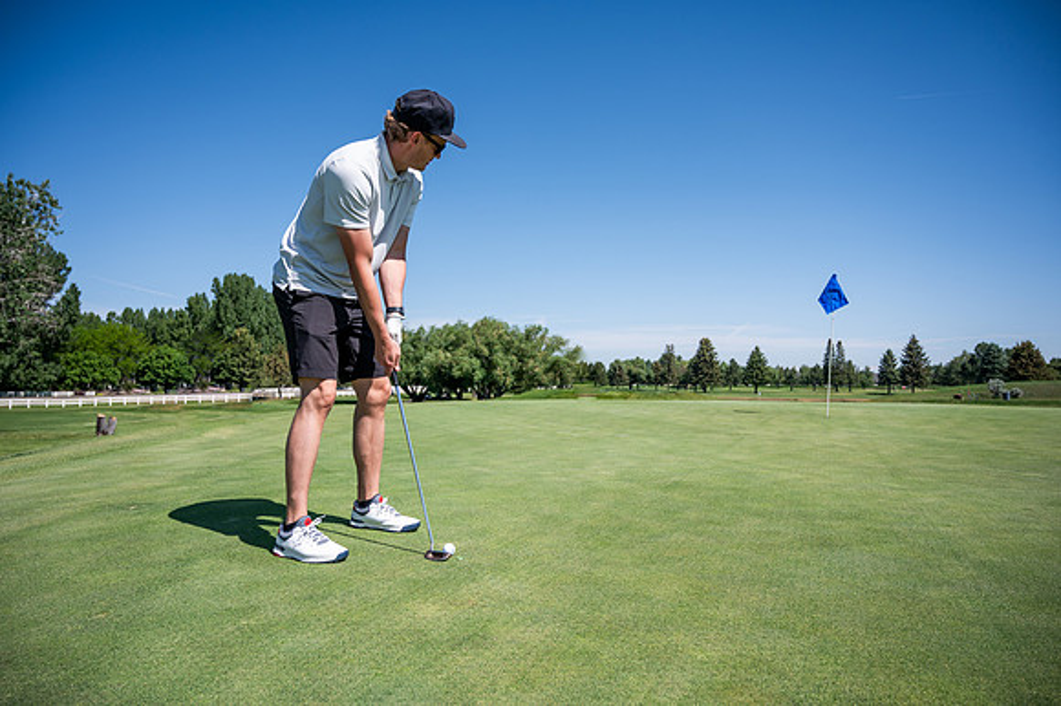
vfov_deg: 51.6
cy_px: 353
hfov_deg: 72.0
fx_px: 731
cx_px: 530
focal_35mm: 25
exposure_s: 1/1600
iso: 200
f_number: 4
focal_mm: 24
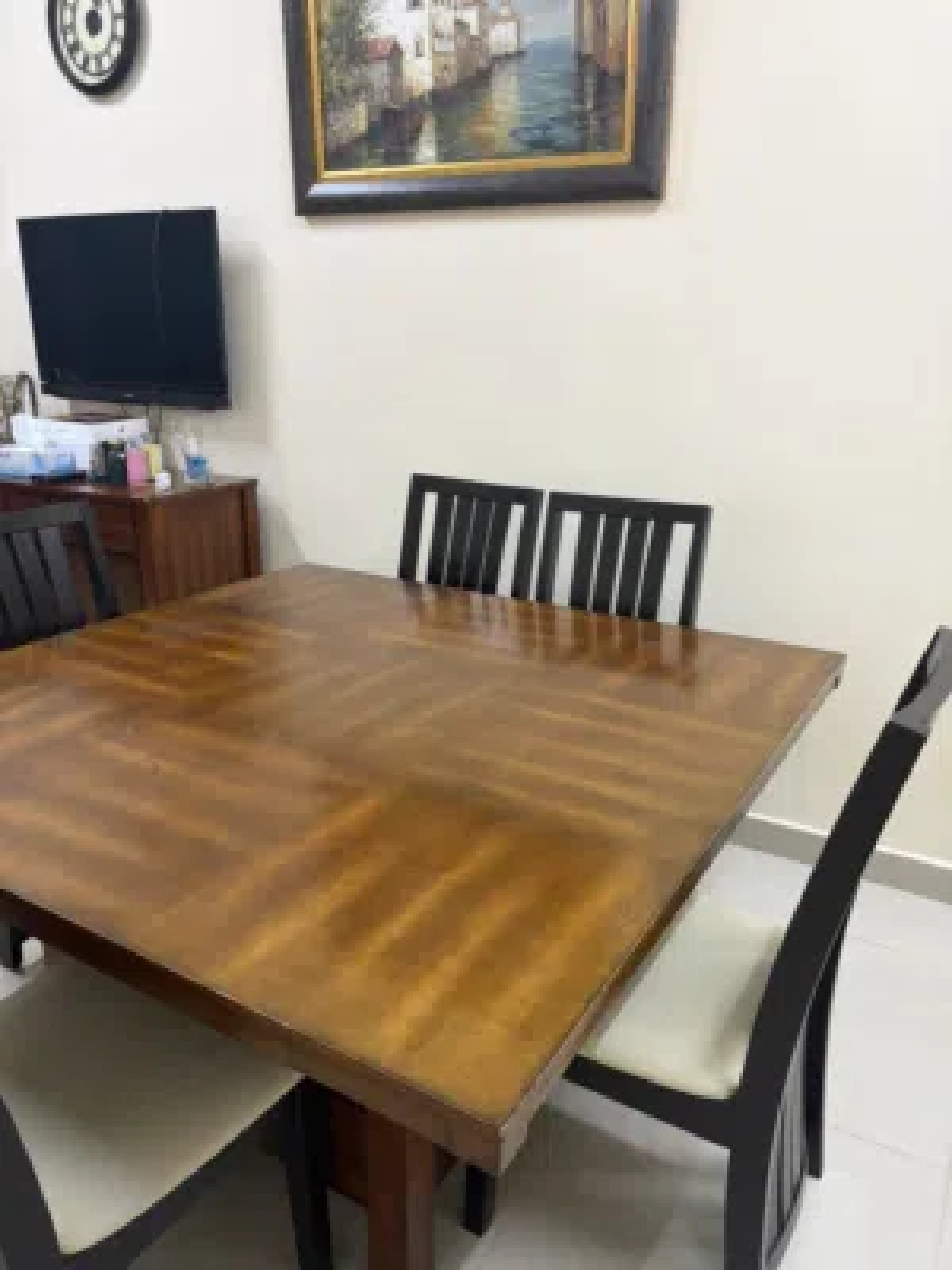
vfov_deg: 67.3
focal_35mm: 26
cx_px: 476
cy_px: 635
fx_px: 953
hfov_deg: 53.1
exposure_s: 1/50
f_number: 1.6
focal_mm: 5.96
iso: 320
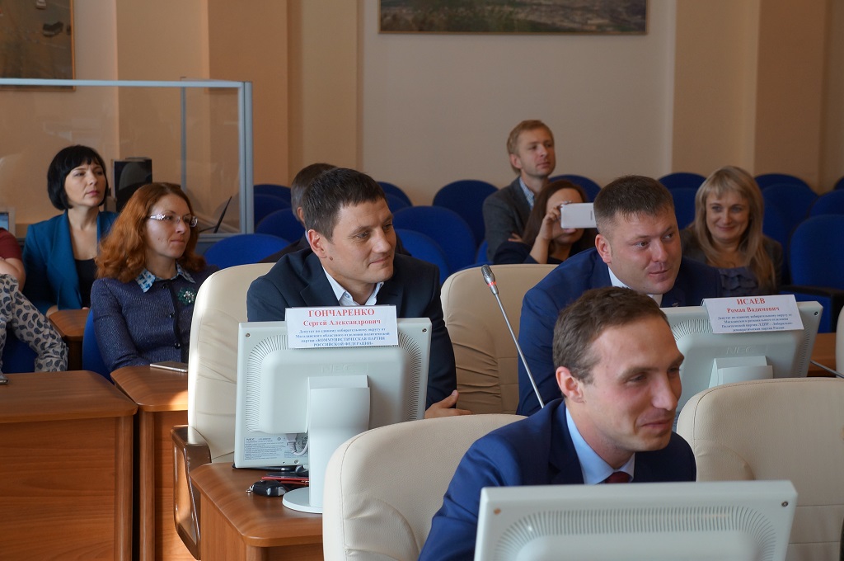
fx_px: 1861
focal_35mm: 80
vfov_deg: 17.1
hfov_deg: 25.5
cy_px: 280
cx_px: 422
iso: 640
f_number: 5
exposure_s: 1/160
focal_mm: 53
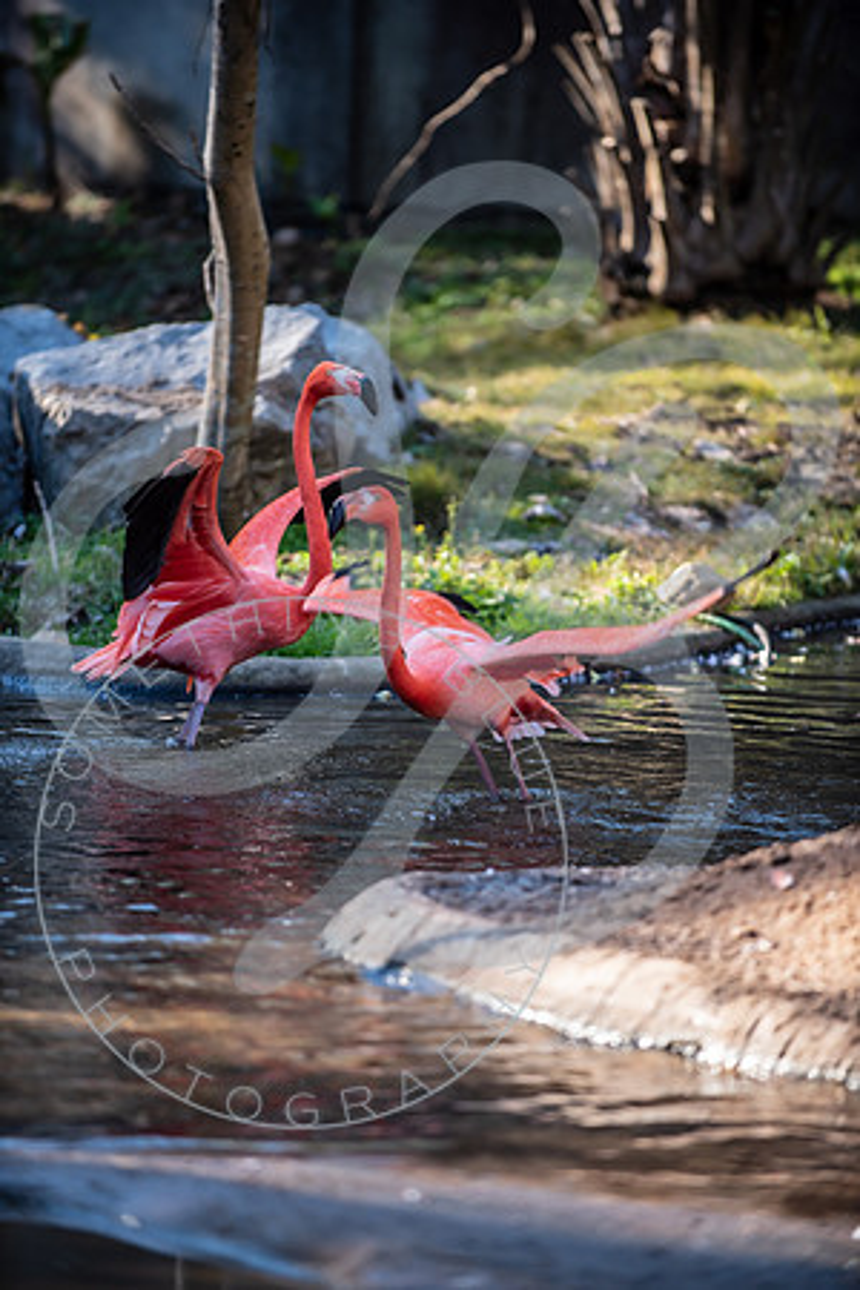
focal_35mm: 200
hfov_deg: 6.9
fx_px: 7166
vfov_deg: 10.3
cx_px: 430
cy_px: 645
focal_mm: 200
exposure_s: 1/400
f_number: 2.8
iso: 200
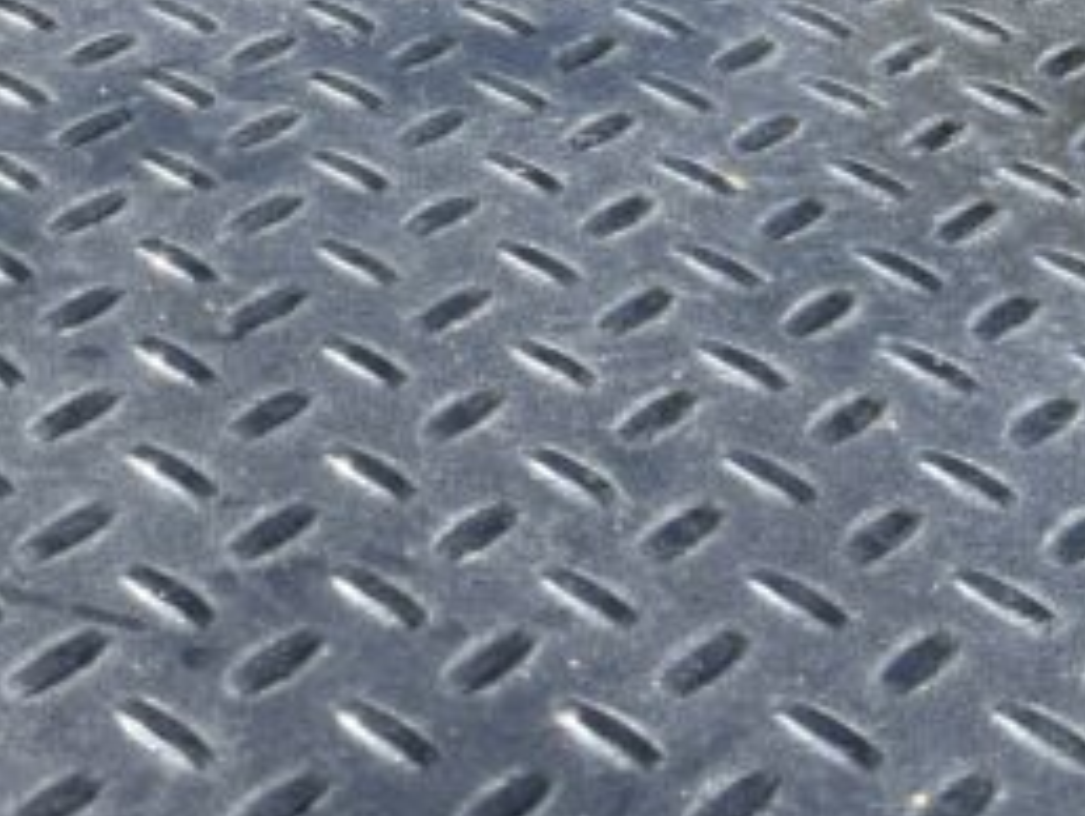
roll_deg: -0.7
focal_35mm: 103
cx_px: 328
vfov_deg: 13.7
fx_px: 3231
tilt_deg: -24.1
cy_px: -353
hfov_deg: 19.0
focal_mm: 5.96
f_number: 1.6
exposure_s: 1/1081
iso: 50
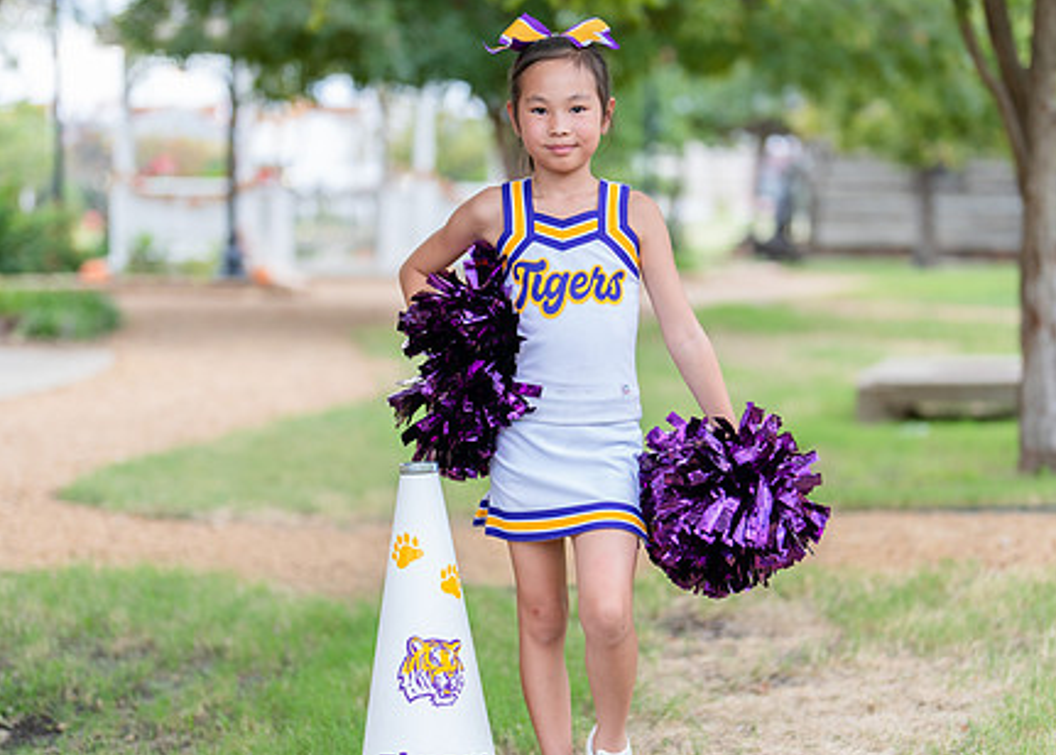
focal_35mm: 72
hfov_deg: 27.5
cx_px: 571
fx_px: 2160
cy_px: 400
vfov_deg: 19.8
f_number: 1.2
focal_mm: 50
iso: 200
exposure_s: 1/400
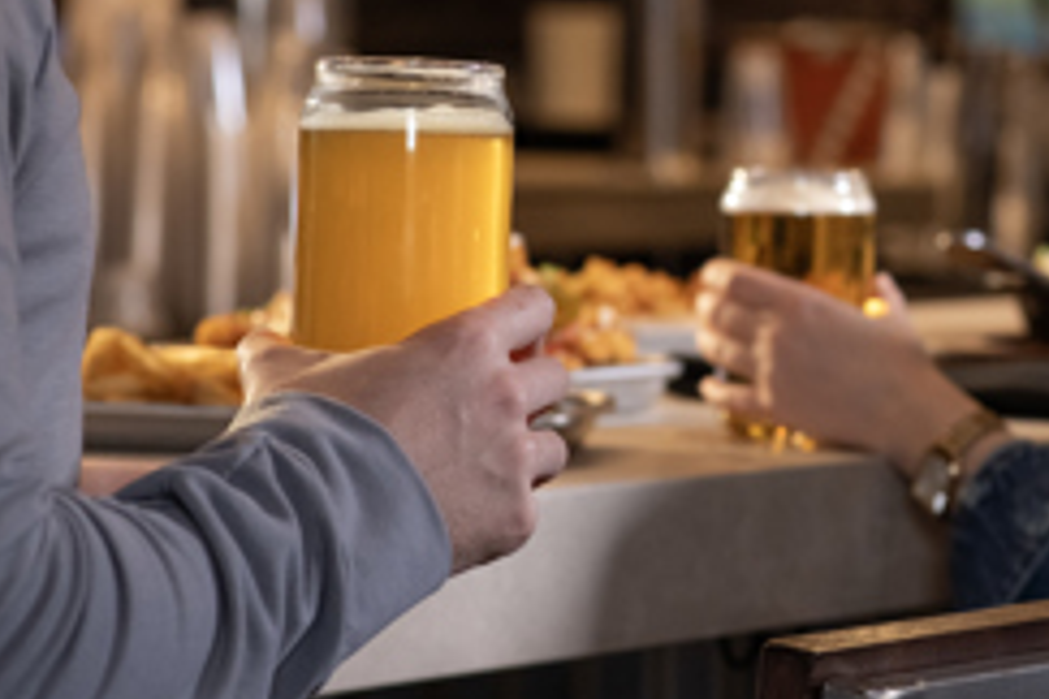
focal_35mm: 201
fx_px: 5856
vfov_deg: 6.8
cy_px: 140
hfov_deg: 10.2
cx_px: 861
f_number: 5.6
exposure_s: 1/50
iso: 1000
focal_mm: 85
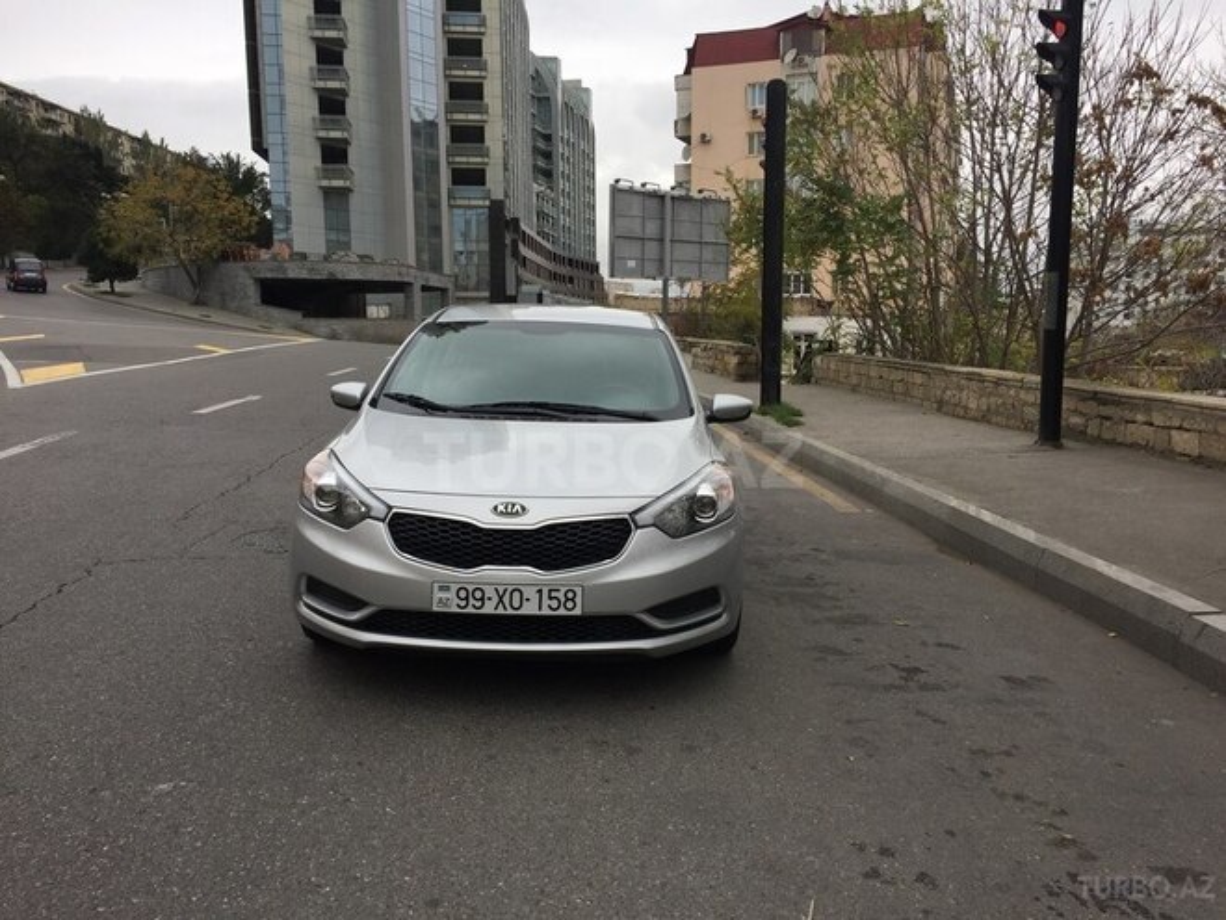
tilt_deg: -7.0
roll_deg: -1.2
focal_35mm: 29
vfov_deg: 48.2
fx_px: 1027
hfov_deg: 61.7
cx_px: 613
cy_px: 460
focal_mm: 4.15
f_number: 2.2
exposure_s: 1/549
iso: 32
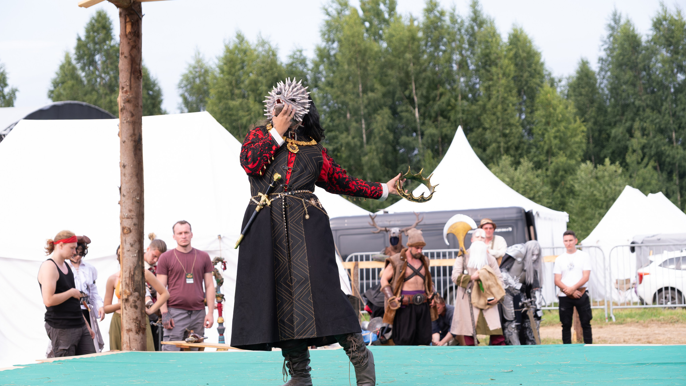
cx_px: 341
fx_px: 1401
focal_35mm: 77
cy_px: 209
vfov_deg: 15.7
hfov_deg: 27.5
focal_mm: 48.5
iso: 320
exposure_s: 1/1000
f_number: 3.6
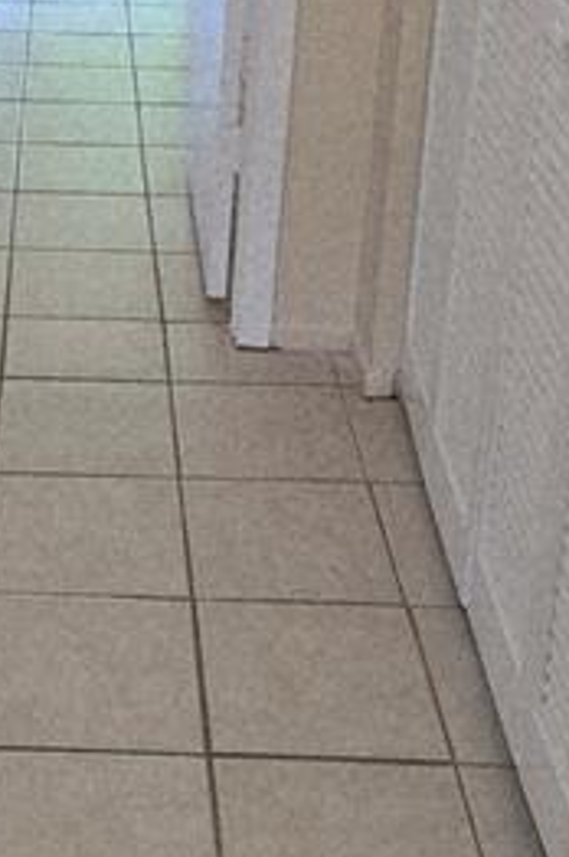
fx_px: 1474
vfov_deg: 30.2
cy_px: 7
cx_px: 65
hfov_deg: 21.4
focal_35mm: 62
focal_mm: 2.2
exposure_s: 1/60
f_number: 2.2
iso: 100
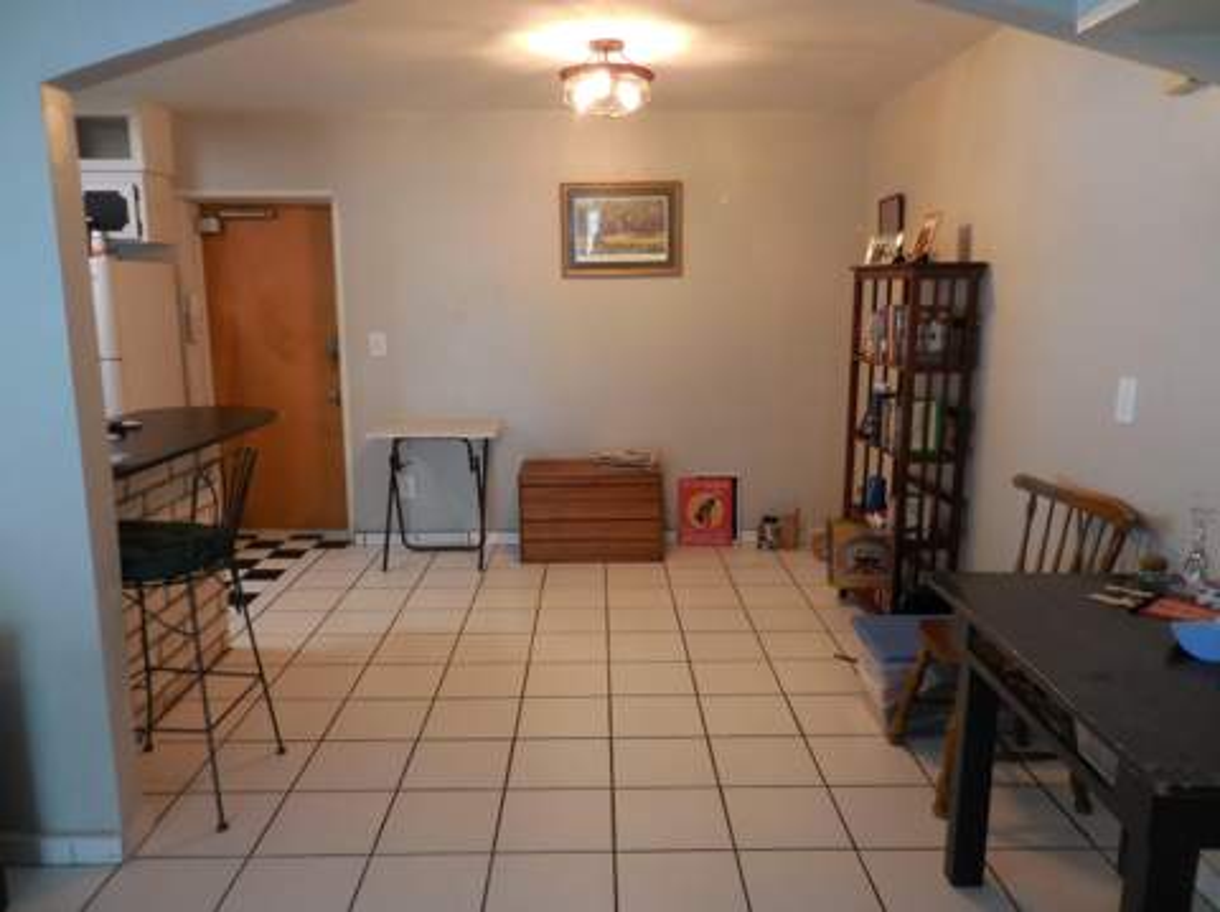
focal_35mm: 25
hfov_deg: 69.4
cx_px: 610
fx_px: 880
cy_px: 456
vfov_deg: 54.8
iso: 220
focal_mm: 4.5
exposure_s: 1/30
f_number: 3.3
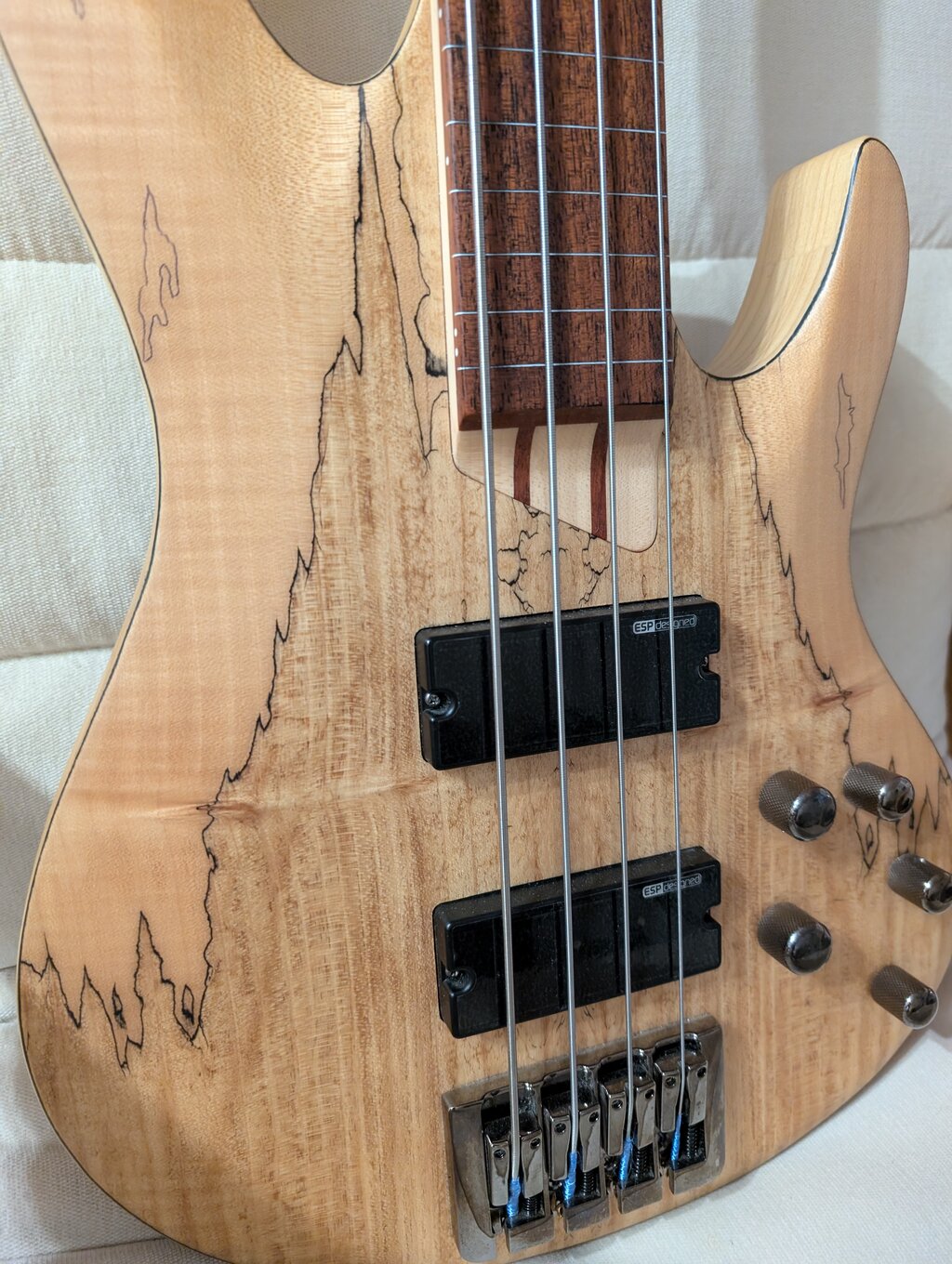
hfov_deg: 56.9
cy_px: 632
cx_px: 476
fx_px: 878
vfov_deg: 71.5
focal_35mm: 24
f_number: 1.68
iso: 892
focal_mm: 6.9
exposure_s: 1/37.3
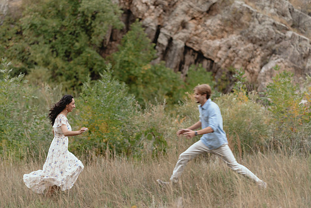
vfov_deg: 13.7
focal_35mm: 100
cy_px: 120
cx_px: 136
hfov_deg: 20.4
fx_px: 864
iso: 250
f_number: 1.8
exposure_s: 1/160
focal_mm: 85
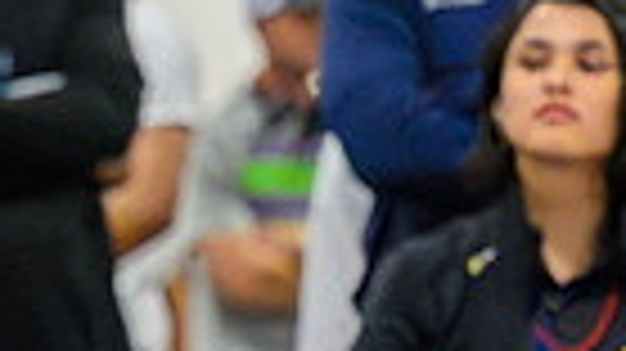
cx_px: -740
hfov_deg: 3.0
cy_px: 668
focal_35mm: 704
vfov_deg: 1.7
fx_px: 11679
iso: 12800
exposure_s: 1/800
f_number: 3.2
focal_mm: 96
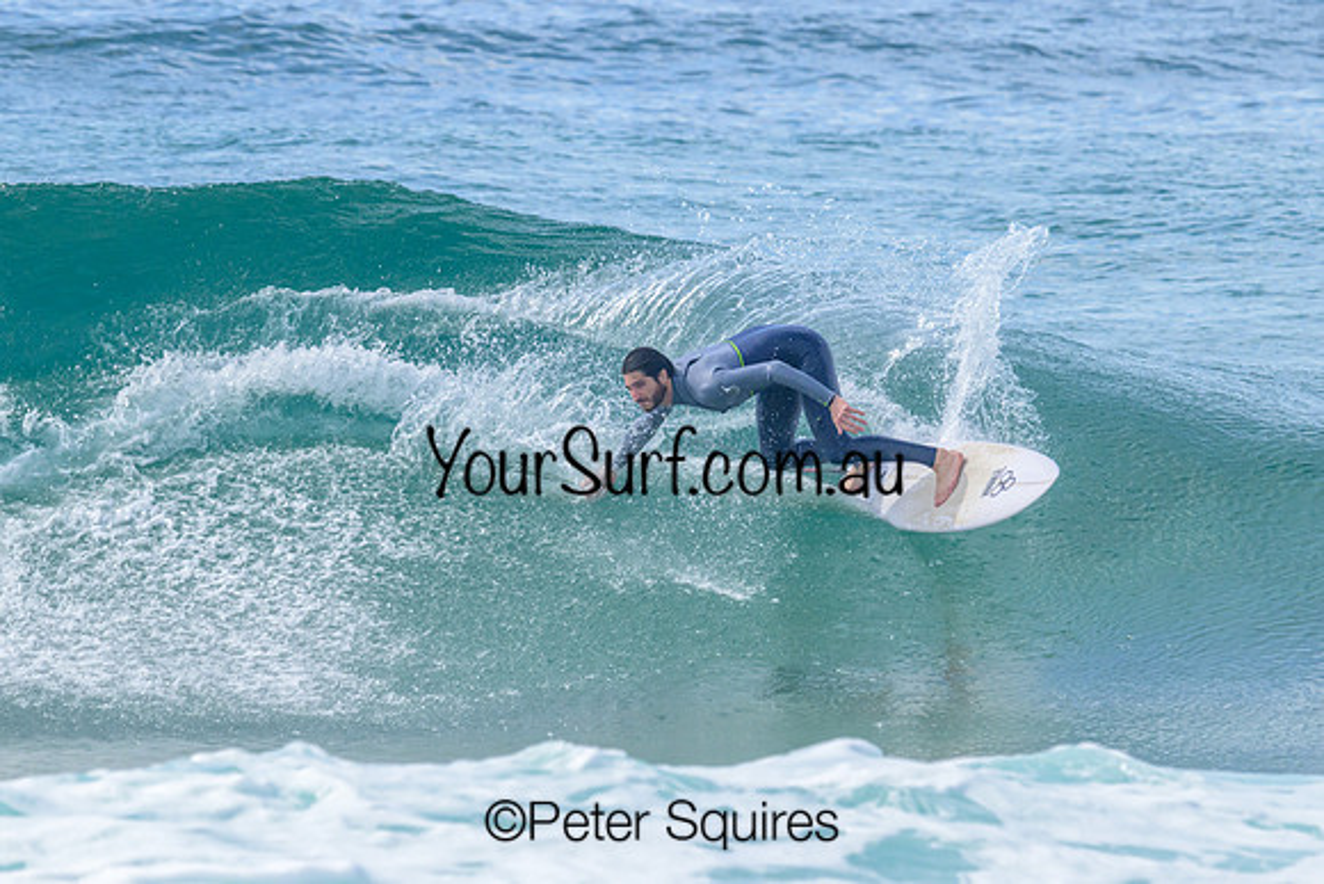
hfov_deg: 3.7
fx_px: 20466
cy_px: 326
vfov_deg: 2.5
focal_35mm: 556
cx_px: 719
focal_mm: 440
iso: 1100
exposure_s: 1/2000
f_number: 10
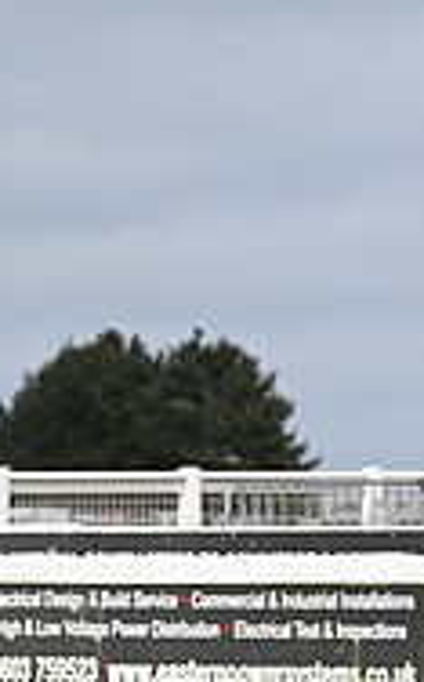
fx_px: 7307
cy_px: 484
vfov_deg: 5.3
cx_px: 1036
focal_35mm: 394
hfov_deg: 3.3
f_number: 6.3
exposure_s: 1/2500
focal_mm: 125
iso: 400
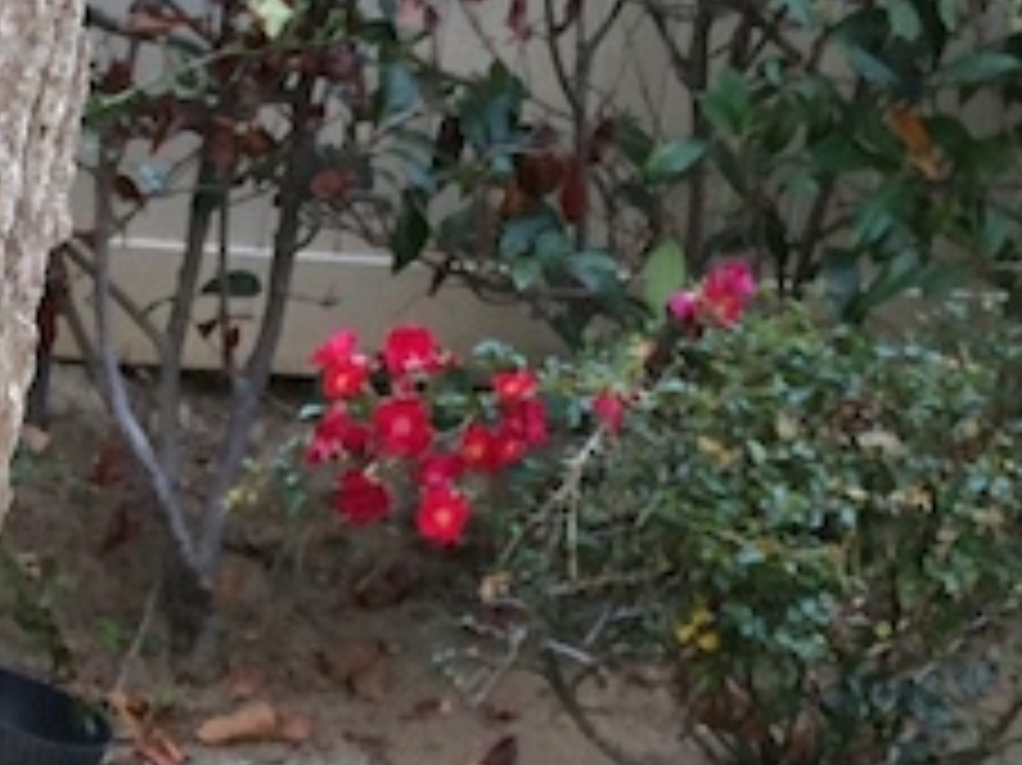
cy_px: 1642
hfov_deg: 14.8
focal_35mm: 131
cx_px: 27
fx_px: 3866
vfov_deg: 10.2
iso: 64
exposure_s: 1/30
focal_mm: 4.15
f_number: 2.2
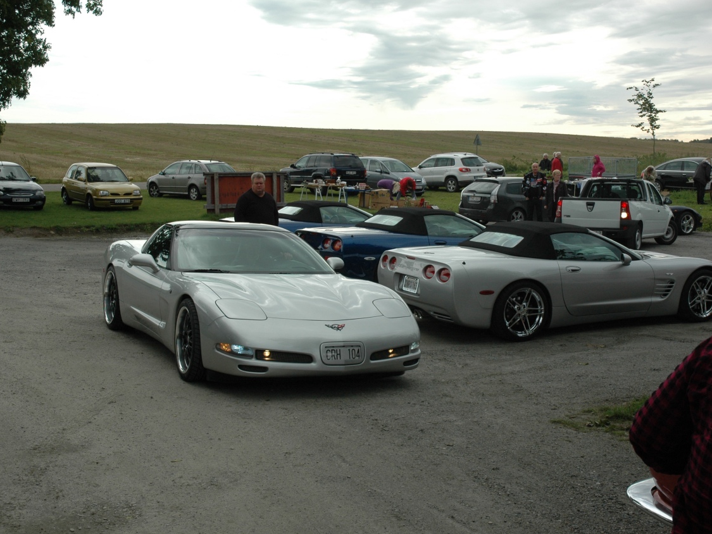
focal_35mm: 48
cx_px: 401
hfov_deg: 39.9
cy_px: 267
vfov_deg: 30.5
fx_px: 978
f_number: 9
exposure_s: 1/320
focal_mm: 29
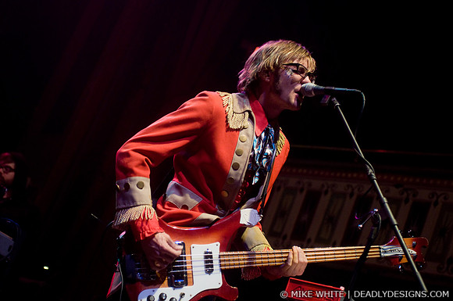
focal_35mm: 78
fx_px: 980
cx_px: 226
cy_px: 150
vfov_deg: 17.4
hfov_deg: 26.0
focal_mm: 52
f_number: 2.8
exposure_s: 1/125
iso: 640
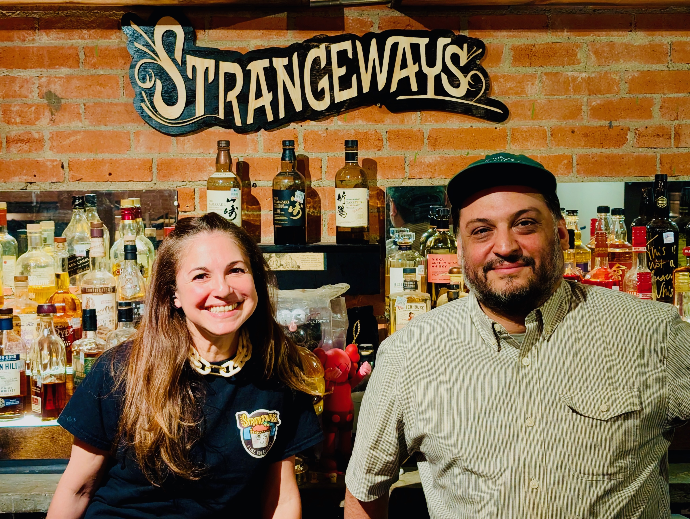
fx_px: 978
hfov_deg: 38.9
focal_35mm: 49
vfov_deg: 29.7
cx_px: 345
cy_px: 260
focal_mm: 6.9
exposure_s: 1/30
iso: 286
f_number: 1.68
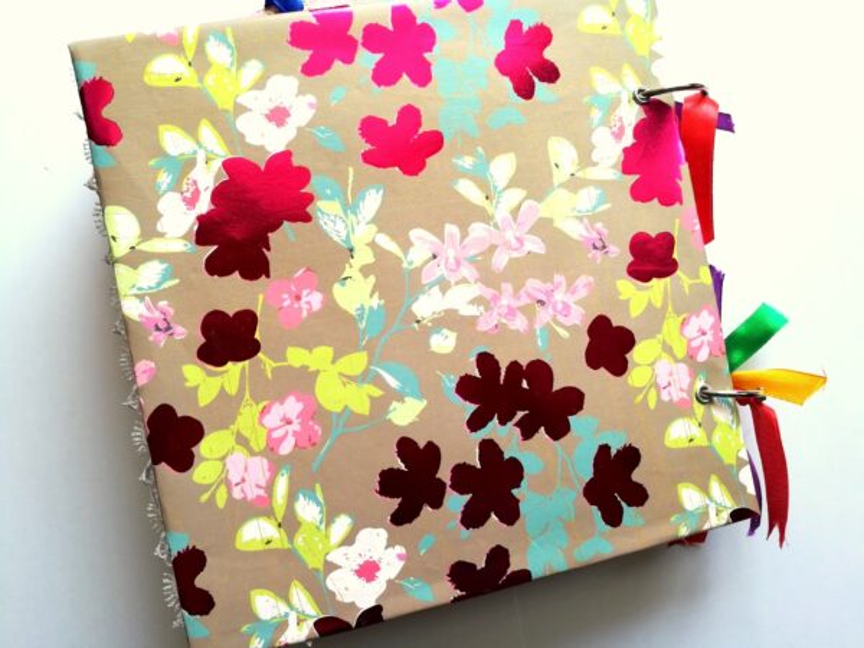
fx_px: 649
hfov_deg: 67.3
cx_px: 432
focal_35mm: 26
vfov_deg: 53.1
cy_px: 324
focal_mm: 3.83
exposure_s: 1/50
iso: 50
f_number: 2.2
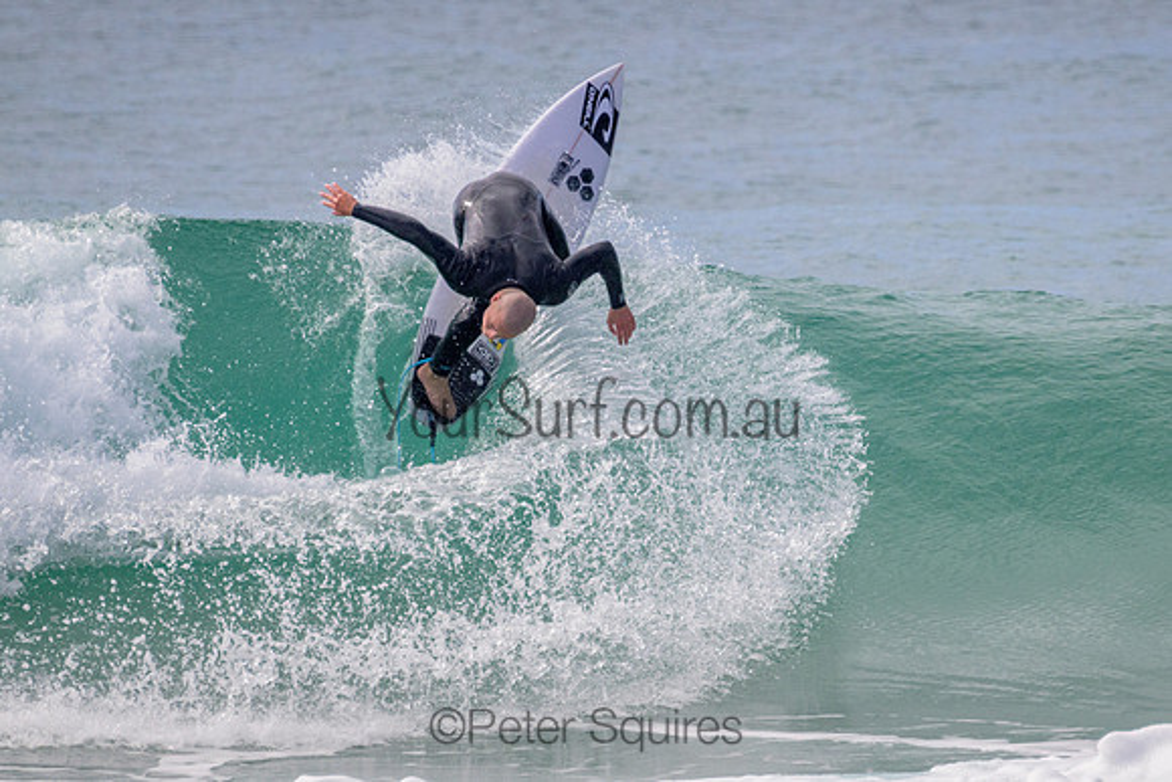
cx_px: 796
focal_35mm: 1086
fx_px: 35365
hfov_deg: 1.9
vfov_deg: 1.3
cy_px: 437
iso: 800
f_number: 11
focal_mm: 800
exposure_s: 1/2000
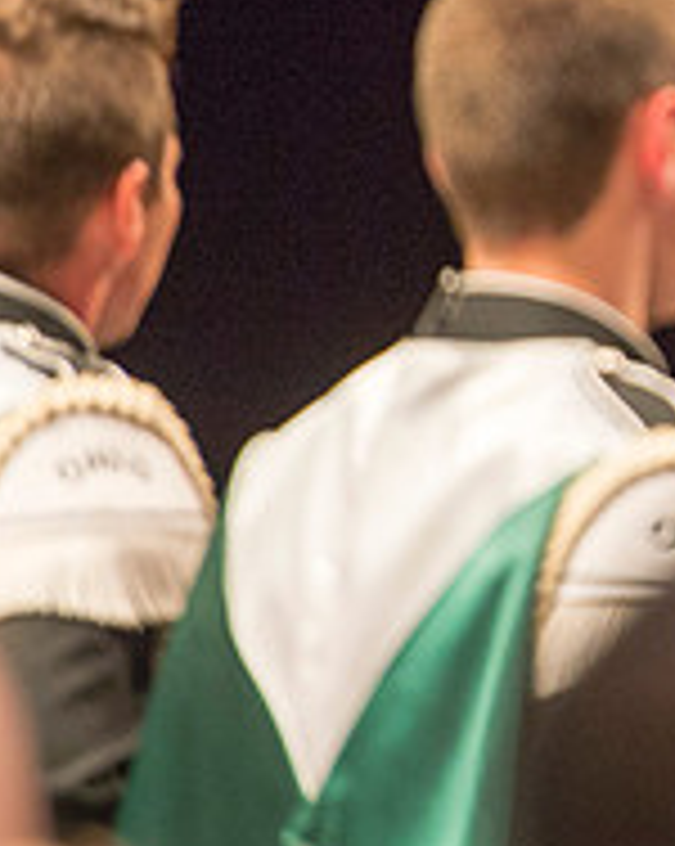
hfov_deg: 2.7
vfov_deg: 3.3
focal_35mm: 579
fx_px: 14482
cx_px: 1292
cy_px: 194
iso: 2500
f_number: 2.8
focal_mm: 200
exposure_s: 1/250
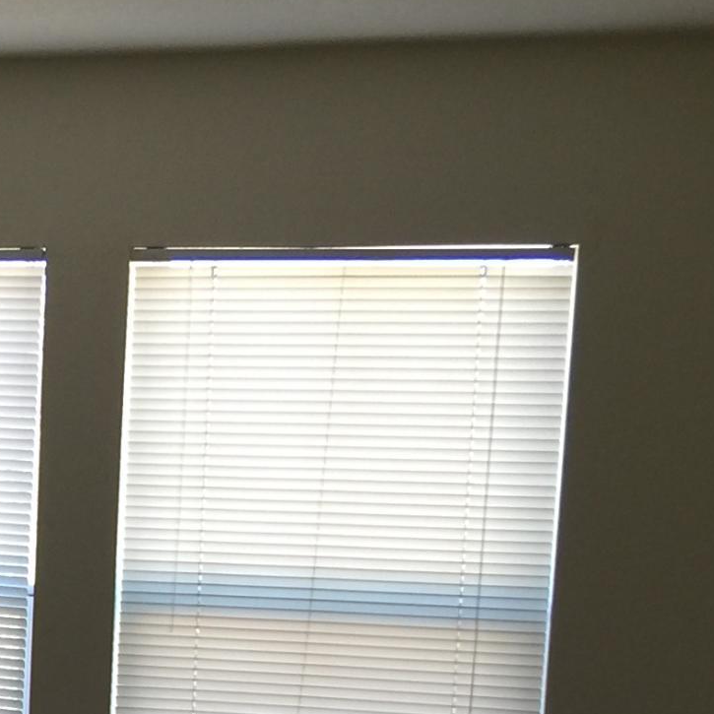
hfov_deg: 16.0
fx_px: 2474
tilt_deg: -11.5
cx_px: -66
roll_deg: -1.0
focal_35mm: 106
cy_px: 876
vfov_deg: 15.8
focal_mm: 4.15
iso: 32
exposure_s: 1/40
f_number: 2.2
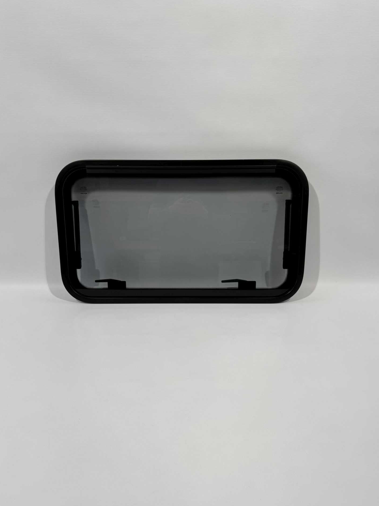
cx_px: 191
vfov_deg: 67.2
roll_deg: +0.2
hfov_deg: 53.1
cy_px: 270
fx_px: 379
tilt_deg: -21.5
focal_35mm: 26
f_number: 1.78
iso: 80
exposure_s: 1/305
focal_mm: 6.76
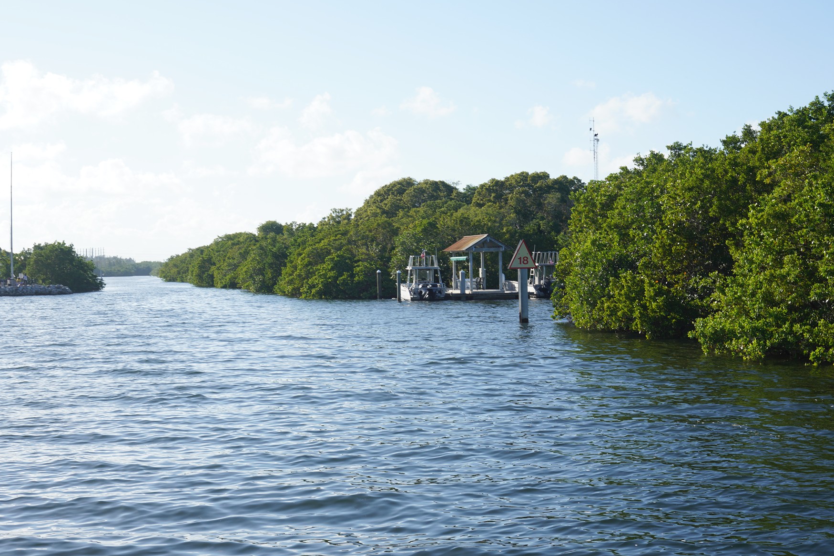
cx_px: 401
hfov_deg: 35.6
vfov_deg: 24.2
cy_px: 275
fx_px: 1297
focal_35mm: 56
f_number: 13
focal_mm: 49
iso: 100
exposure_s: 1/100
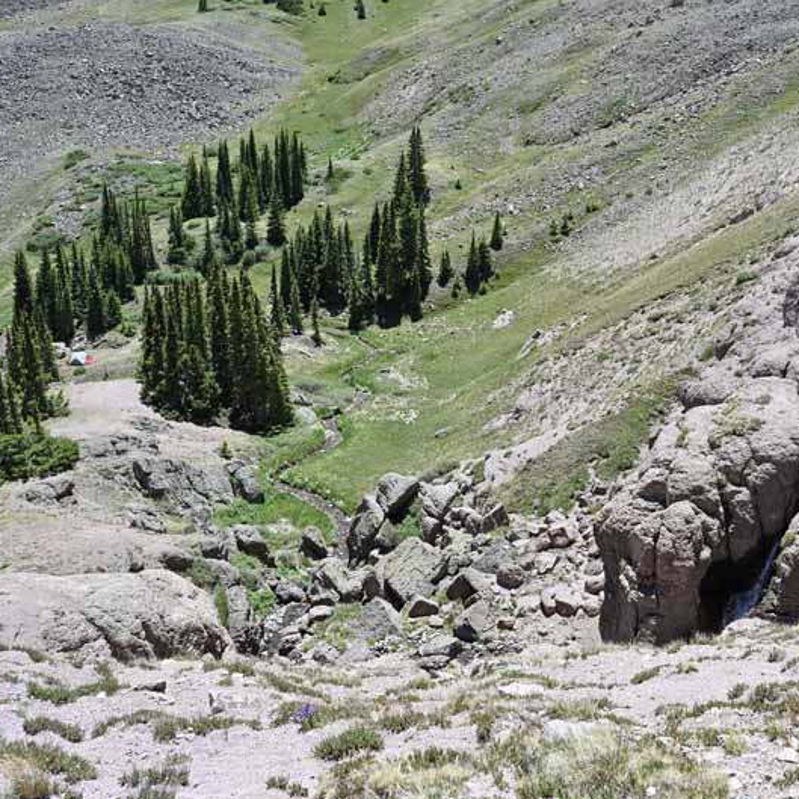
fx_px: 940
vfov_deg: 46.0
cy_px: 401
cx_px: 520
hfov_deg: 45.5
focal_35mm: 36
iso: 64
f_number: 6.3
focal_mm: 28
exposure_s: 1/320
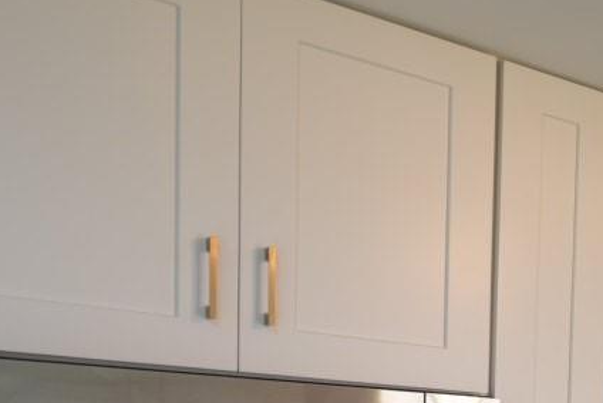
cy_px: 534
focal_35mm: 61
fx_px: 1022
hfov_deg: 23.5
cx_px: 984
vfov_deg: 20.3
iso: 320
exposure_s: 1/60
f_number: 4
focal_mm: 16
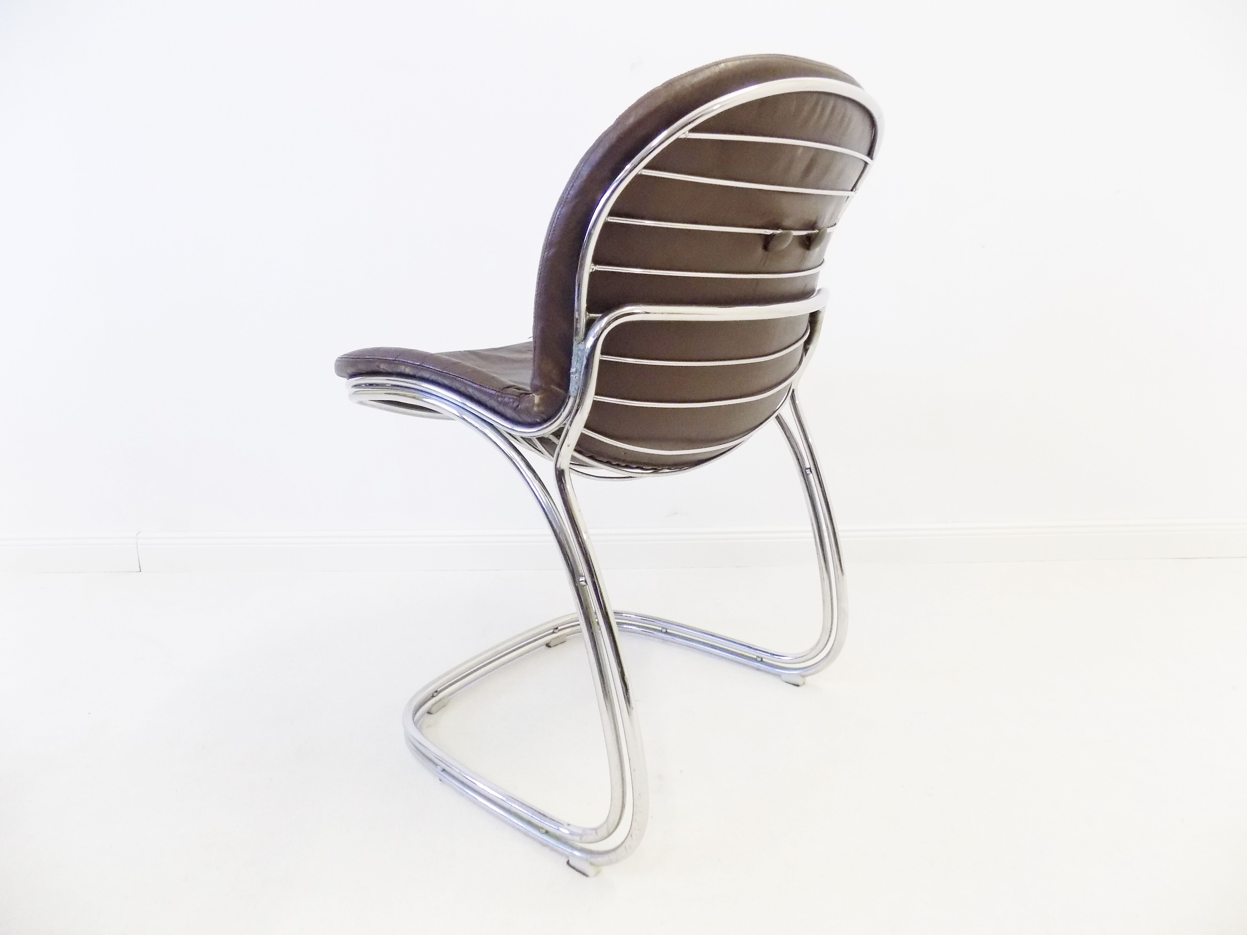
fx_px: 829
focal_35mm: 23
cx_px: 624
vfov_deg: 58.9
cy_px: 468
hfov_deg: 73.9
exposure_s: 1/20
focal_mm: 4
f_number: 3.1
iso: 400
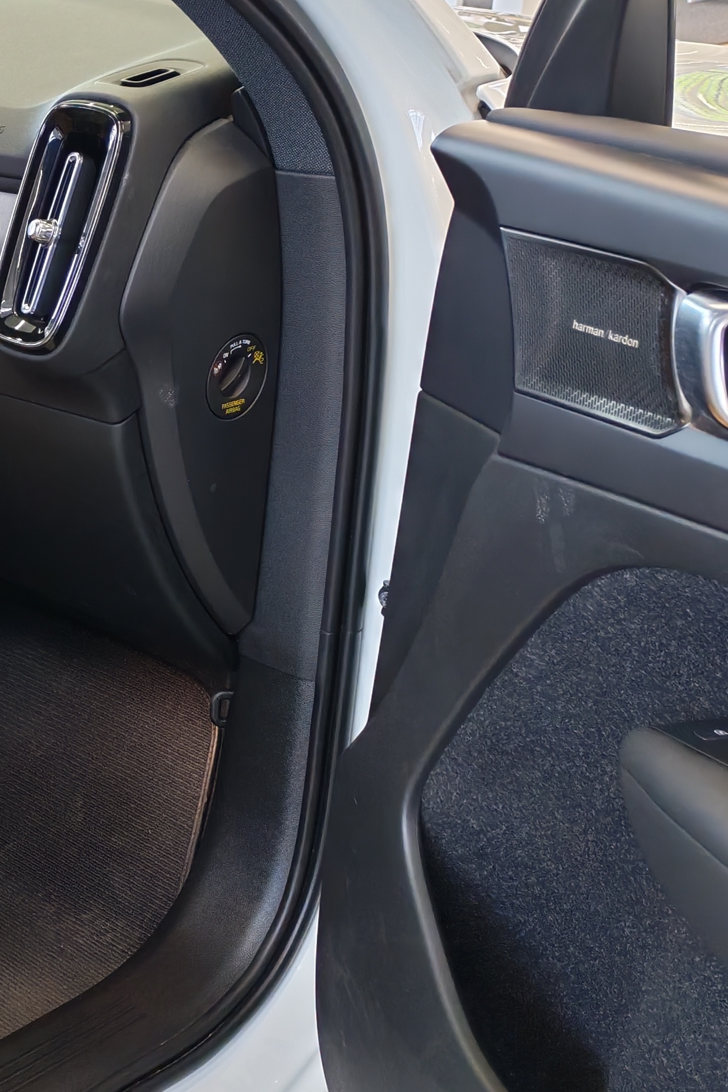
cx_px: -191
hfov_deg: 20.5
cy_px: 538
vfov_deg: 32.9
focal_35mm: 61
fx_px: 1850
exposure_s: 1/100
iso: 526
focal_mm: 6.12
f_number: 1.9
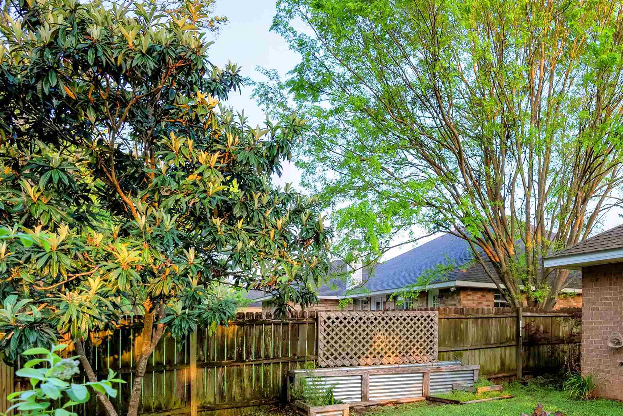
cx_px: 478
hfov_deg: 64.6
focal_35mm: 26
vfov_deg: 47.2
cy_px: 326
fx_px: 450
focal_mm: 16
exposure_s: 1/160
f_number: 8
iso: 1000
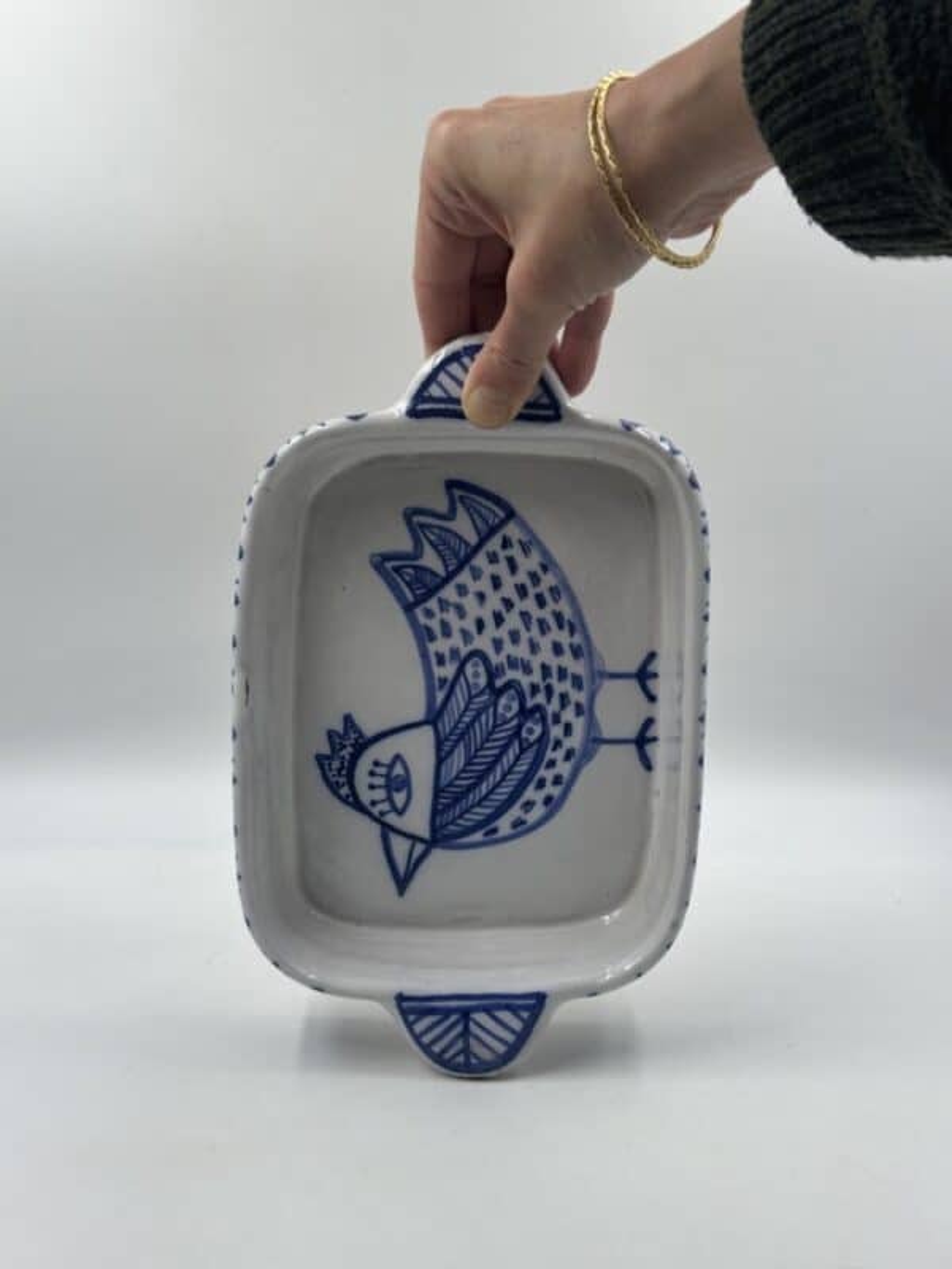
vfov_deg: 39.7
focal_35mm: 48
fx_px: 1760
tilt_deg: -15.0
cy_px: 634
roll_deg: -2.2
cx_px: 476
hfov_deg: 30.3
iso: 64
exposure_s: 1/311
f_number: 1.78
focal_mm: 6.86
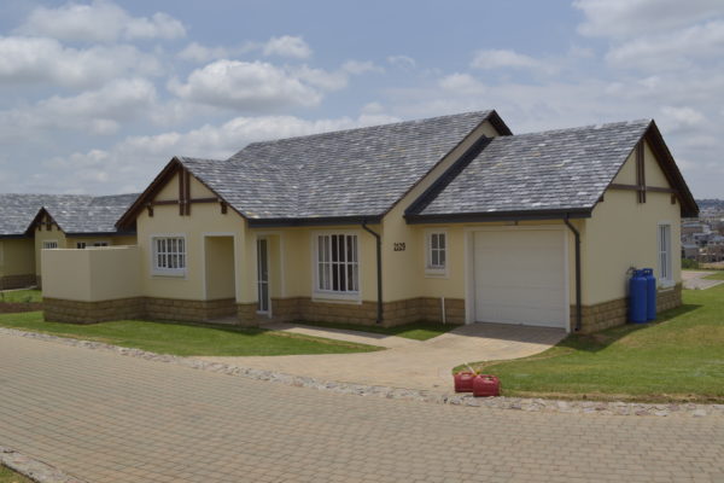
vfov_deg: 40.0
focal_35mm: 33
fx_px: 664
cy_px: 242
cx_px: 362
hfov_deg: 57.2
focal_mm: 22
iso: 100
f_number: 11
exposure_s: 1/200
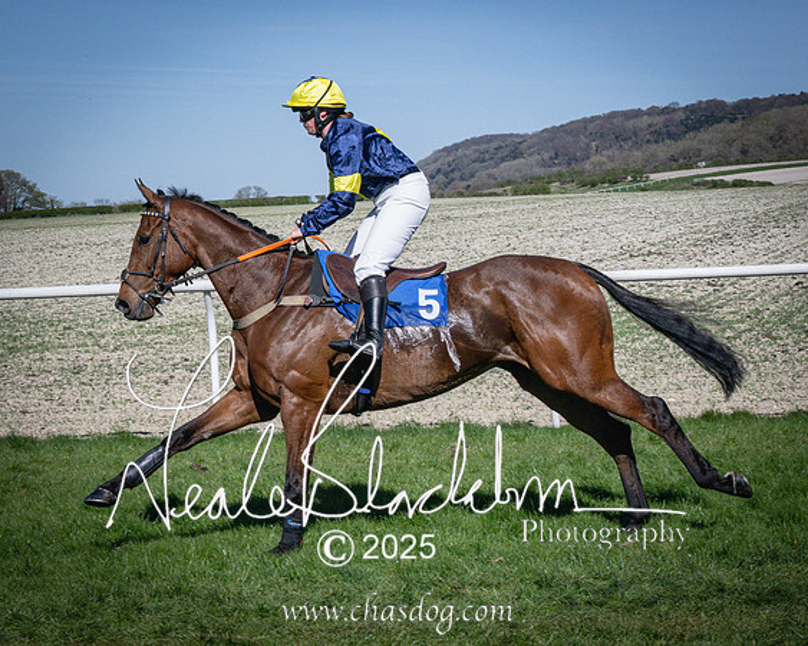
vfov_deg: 15.2
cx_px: 435
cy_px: 358
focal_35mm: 101
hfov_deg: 19.0
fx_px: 2420
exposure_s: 1/1600
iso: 2200
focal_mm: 74
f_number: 20
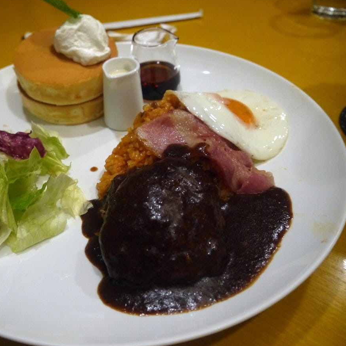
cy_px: 173
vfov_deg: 48.5
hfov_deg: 47.6
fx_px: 384
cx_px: 114
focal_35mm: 34
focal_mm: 14
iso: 800
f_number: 3.5
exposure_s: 1/60
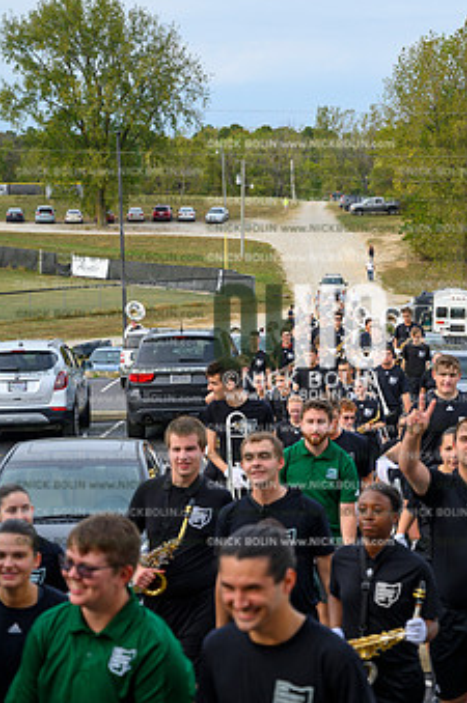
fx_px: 1659
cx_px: 300
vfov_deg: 23.9
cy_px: 342
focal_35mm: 85
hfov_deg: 16.0
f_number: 4.5
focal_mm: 64
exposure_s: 1/800
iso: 200
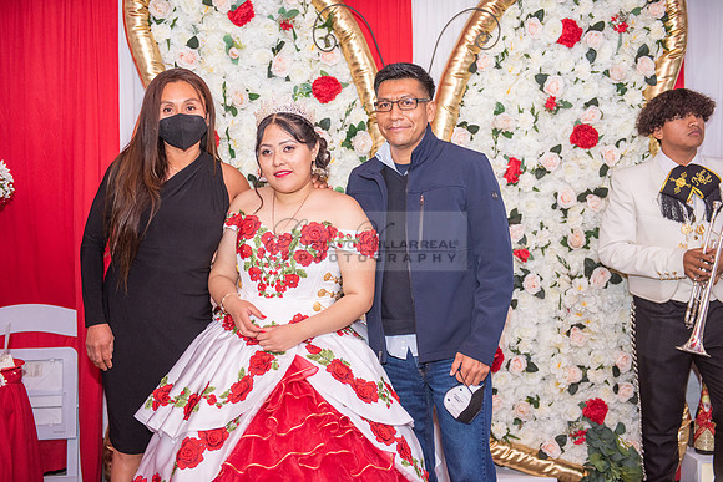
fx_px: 1004
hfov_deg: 39.6
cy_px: 241
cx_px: 362
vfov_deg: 27.0
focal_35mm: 50
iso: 800
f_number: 3.2
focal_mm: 50
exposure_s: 1/160
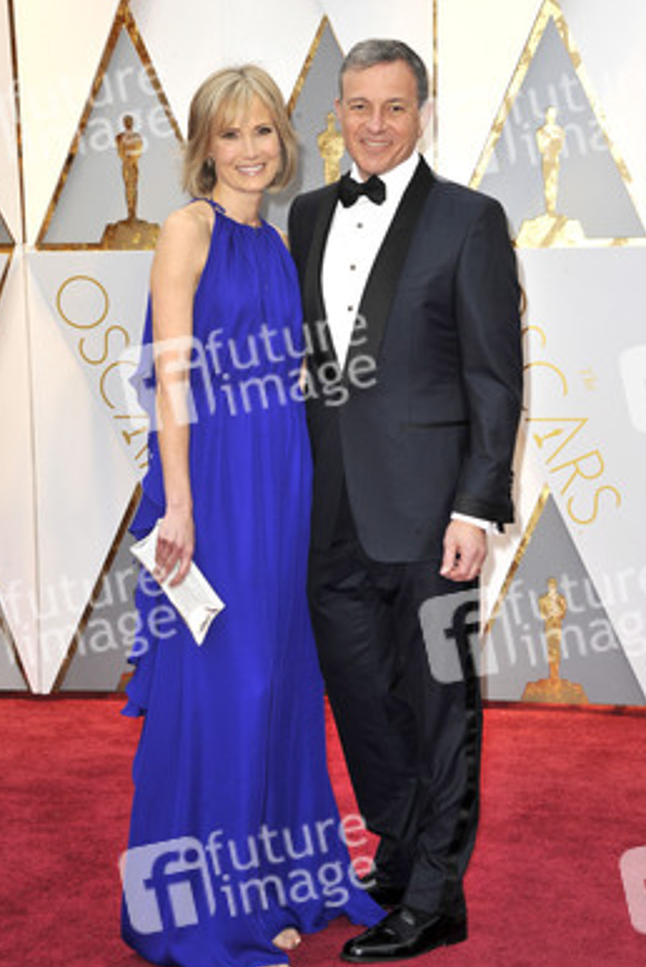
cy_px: 499
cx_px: 322
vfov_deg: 23.1
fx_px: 2364
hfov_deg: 15.6
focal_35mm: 88
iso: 1000
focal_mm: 85
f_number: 8
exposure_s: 1/250
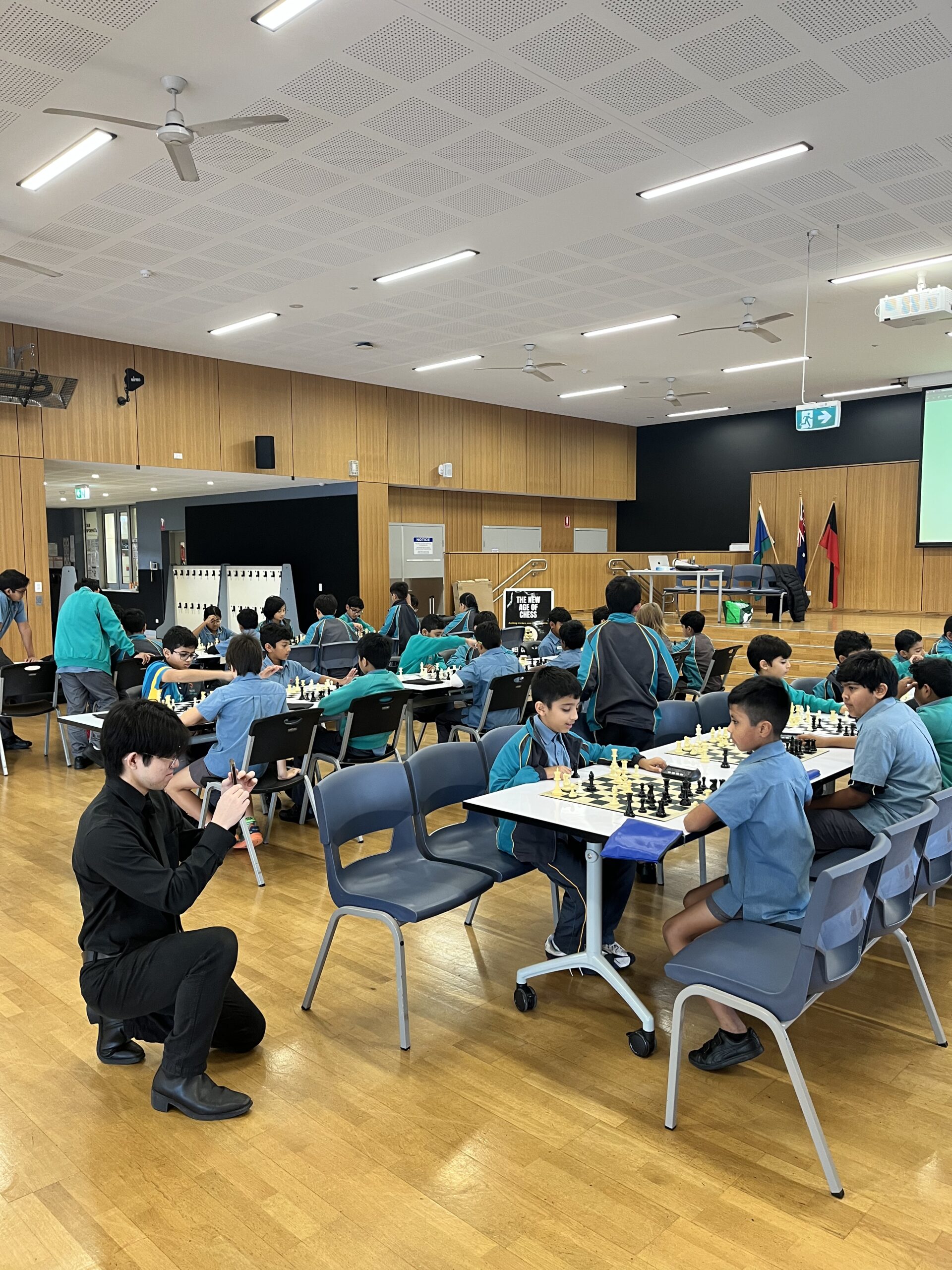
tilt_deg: -5.6
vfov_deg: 67.3
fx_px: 953
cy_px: 635
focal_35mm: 26
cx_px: 476
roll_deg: +1.0
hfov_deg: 53.1
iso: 100
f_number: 1.6
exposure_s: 1/50
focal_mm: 5.1
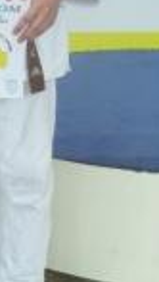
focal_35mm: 159
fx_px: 1188
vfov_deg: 13.3
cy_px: -23
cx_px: -140
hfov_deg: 7.4
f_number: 3.8
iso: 400
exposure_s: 1/13
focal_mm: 7.9
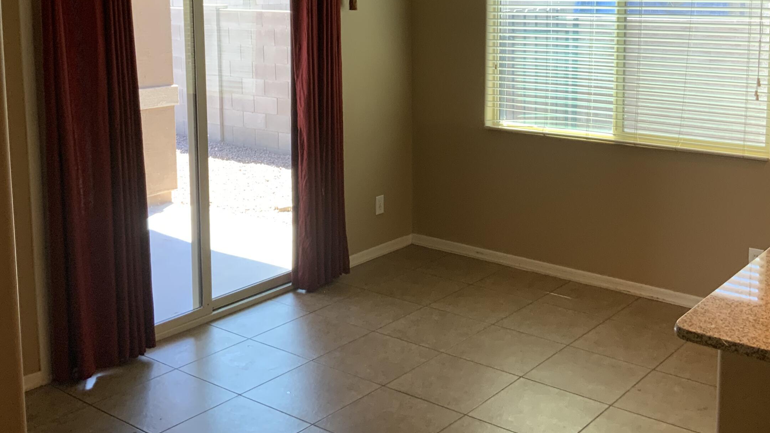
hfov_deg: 46.3
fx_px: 898
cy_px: 84
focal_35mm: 44
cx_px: 433
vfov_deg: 26.6
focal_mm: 3
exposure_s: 1/120
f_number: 1.8
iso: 40
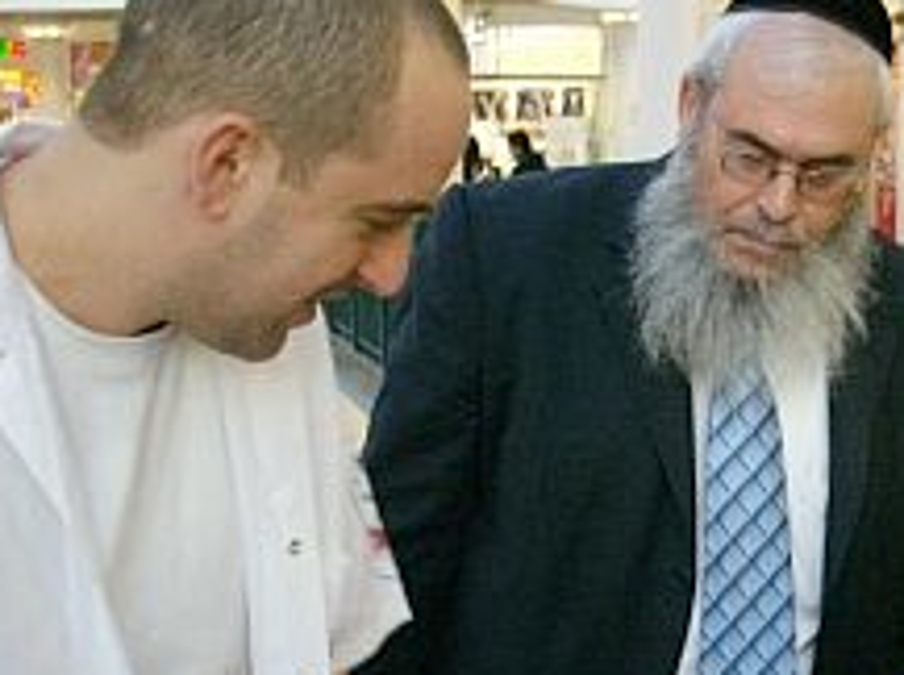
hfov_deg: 23.4
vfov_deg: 17.7
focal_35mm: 82
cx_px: 758
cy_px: 608
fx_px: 2138
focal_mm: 6.2
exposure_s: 1/50
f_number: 2.8
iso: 375
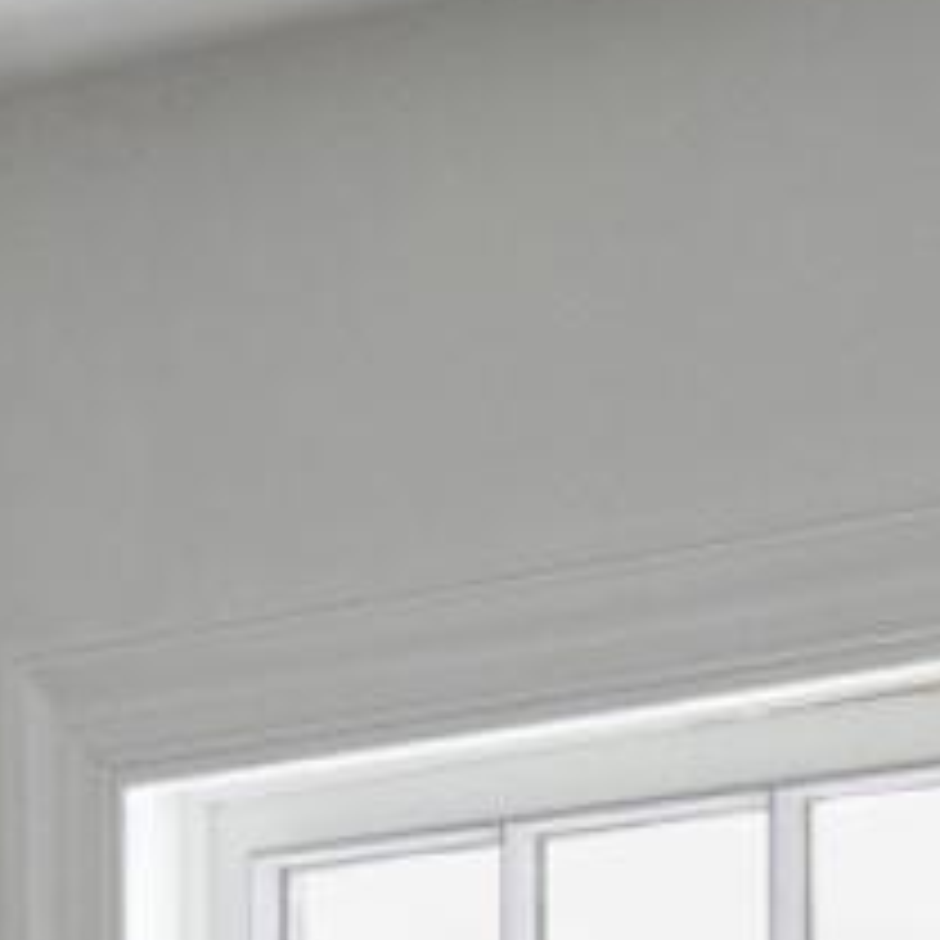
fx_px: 8940
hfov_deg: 6.0
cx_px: 1057
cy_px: 2930
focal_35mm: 291
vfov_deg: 5.6
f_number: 3.2
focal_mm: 35
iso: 1600
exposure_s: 1/100
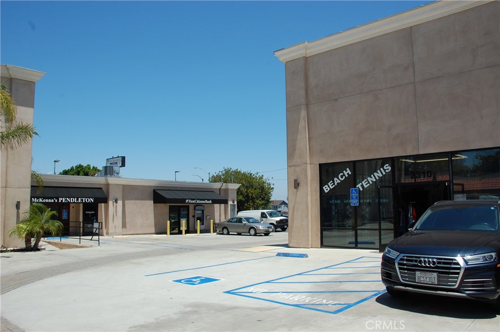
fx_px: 416
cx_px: 250
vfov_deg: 43.5
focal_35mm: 30
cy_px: 166
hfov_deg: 62.0
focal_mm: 20
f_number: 9
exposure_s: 1/320
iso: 200
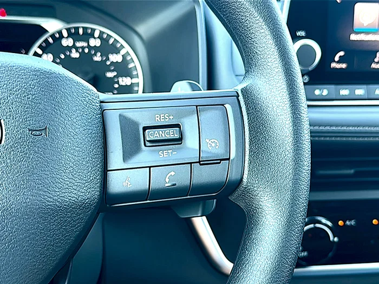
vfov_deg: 31.5
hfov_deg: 41.2
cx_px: 190
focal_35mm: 46
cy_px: 142
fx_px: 504
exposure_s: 1/78
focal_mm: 6.86
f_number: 1.78
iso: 64
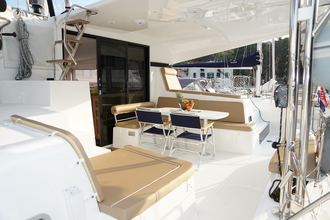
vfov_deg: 50.4
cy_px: 110
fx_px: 234
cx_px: 165
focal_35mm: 26
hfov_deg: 70.4
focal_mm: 17
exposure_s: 1/250
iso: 100
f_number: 3.5
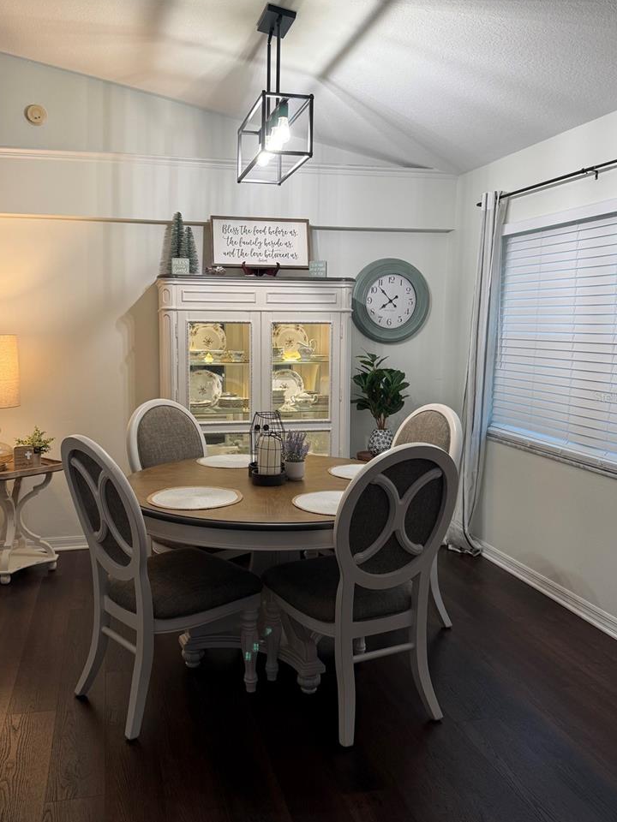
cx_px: 269
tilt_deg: -5.4
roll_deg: -0.6
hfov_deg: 46.7
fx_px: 713
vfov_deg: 59.9
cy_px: 396
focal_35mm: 30
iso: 125
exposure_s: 1/60
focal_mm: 6.76
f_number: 1.78
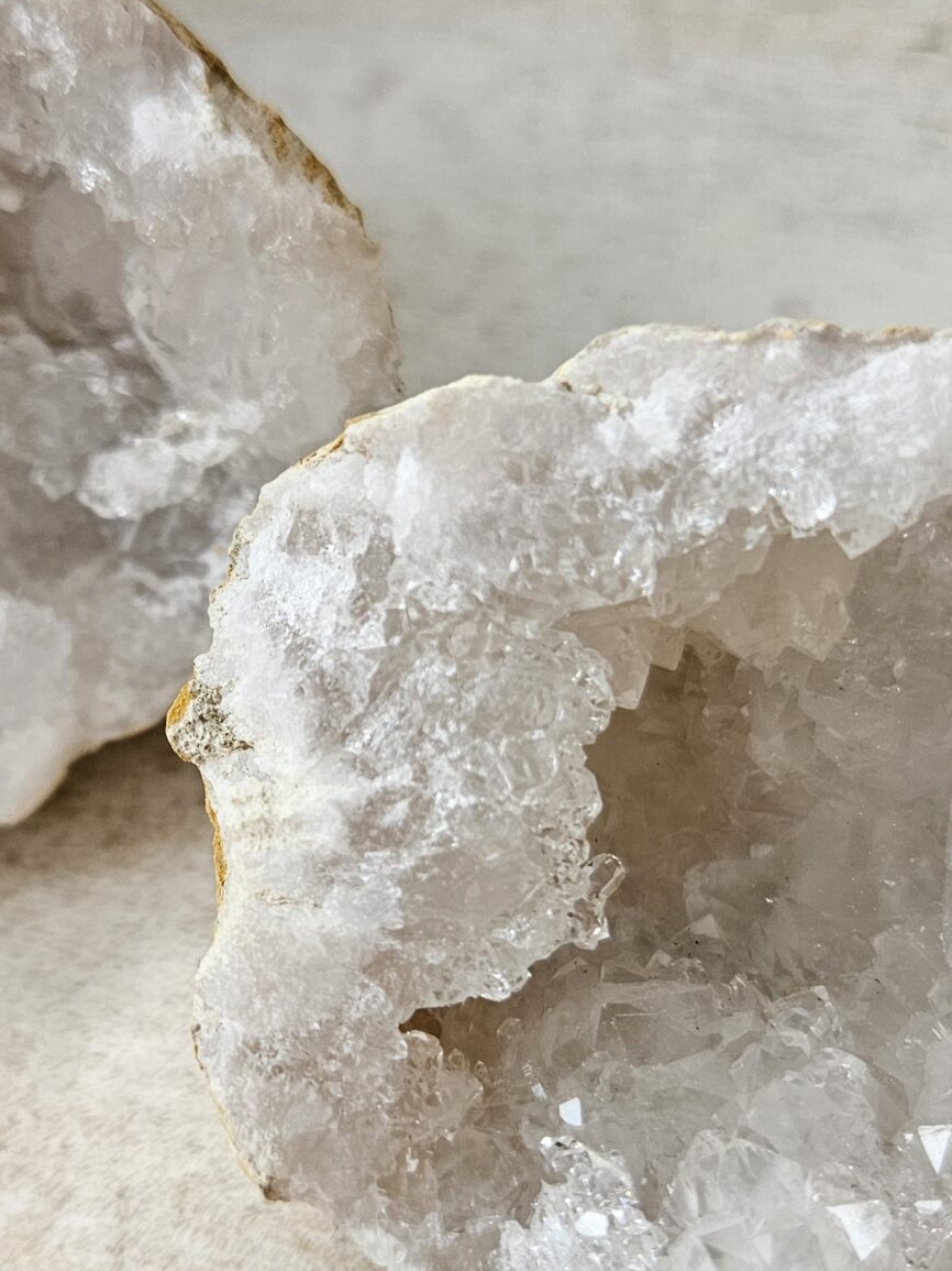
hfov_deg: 28.4
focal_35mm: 51
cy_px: 691
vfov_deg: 37.5
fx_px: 1870
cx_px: 333
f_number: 1.8
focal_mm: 5.4
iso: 160
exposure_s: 1/100
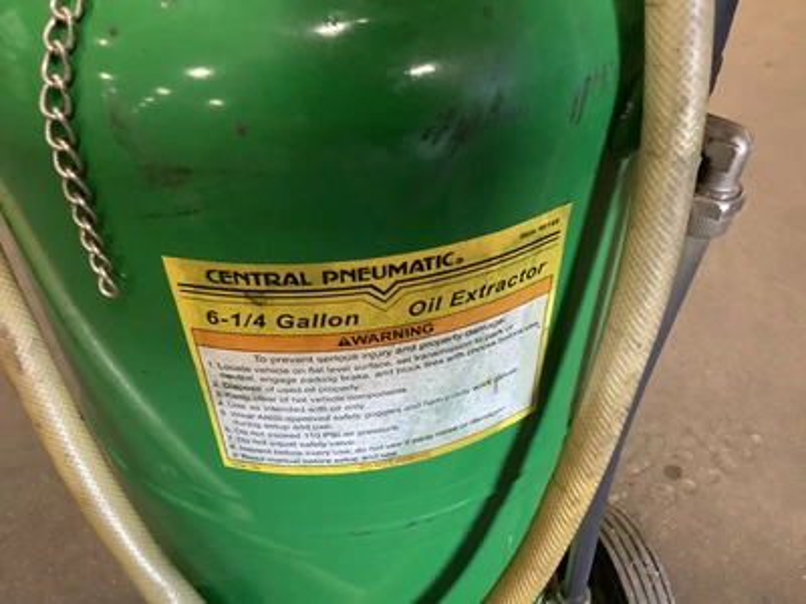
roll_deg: -0.6
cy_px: 302
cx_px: 403
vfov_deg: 45.4
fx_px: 722
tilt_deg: -41.5
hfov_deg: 58.4
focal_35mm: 31
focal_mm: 3.3
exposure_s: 1/40
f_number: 2.4
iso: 400
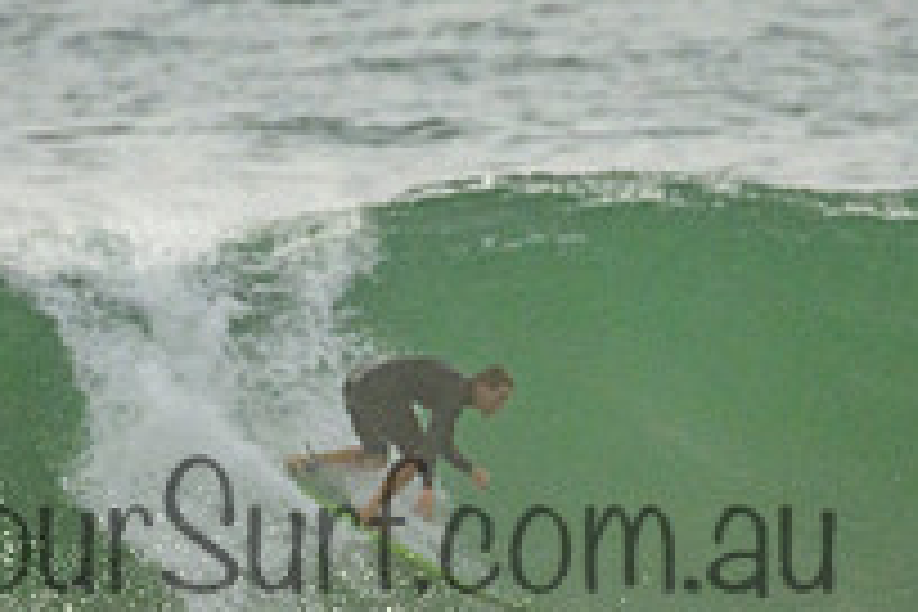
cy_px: 488
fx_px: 57880
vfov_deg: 0.6
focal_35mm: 2270
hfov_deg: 0.9
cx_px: 360
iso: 1250
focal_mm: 800
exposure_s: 1/2500
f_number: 11
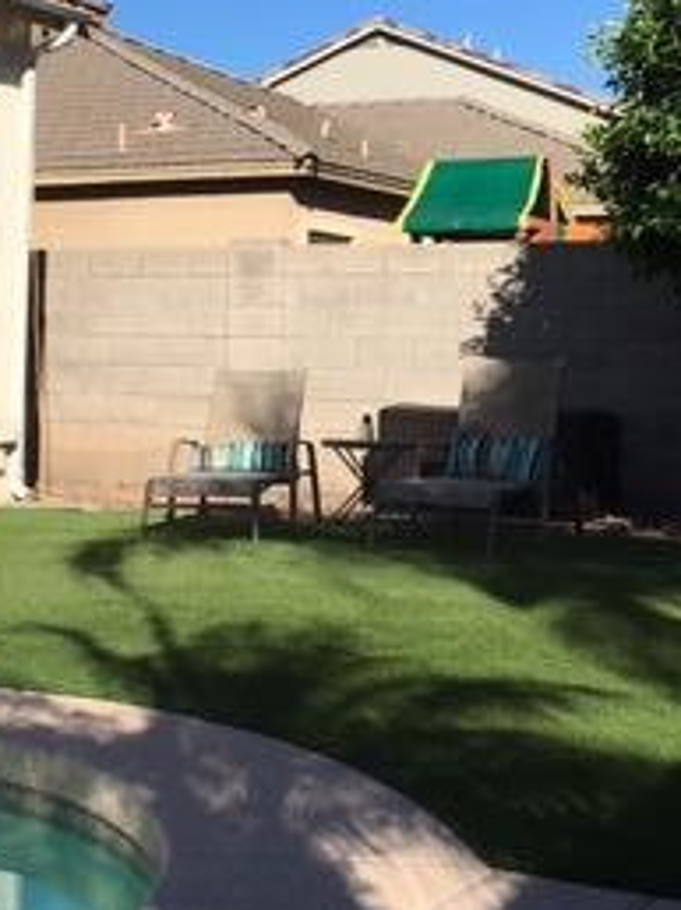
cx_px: 120
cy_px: 310
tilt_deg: +1.0
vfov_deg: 26.9
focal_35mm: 72
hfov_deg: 20.1
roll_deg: -1.1
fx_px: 1892
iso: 25
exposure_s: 1/2653
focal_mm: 4.15
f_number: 2.2
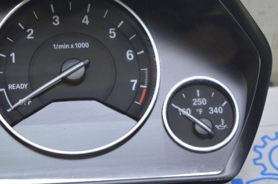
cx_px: 116
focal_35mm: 104
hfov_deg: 19.7
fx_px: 799
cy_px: 75
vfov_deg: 13.2
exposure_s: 1/20
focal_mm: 55
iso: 400
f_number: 5.6
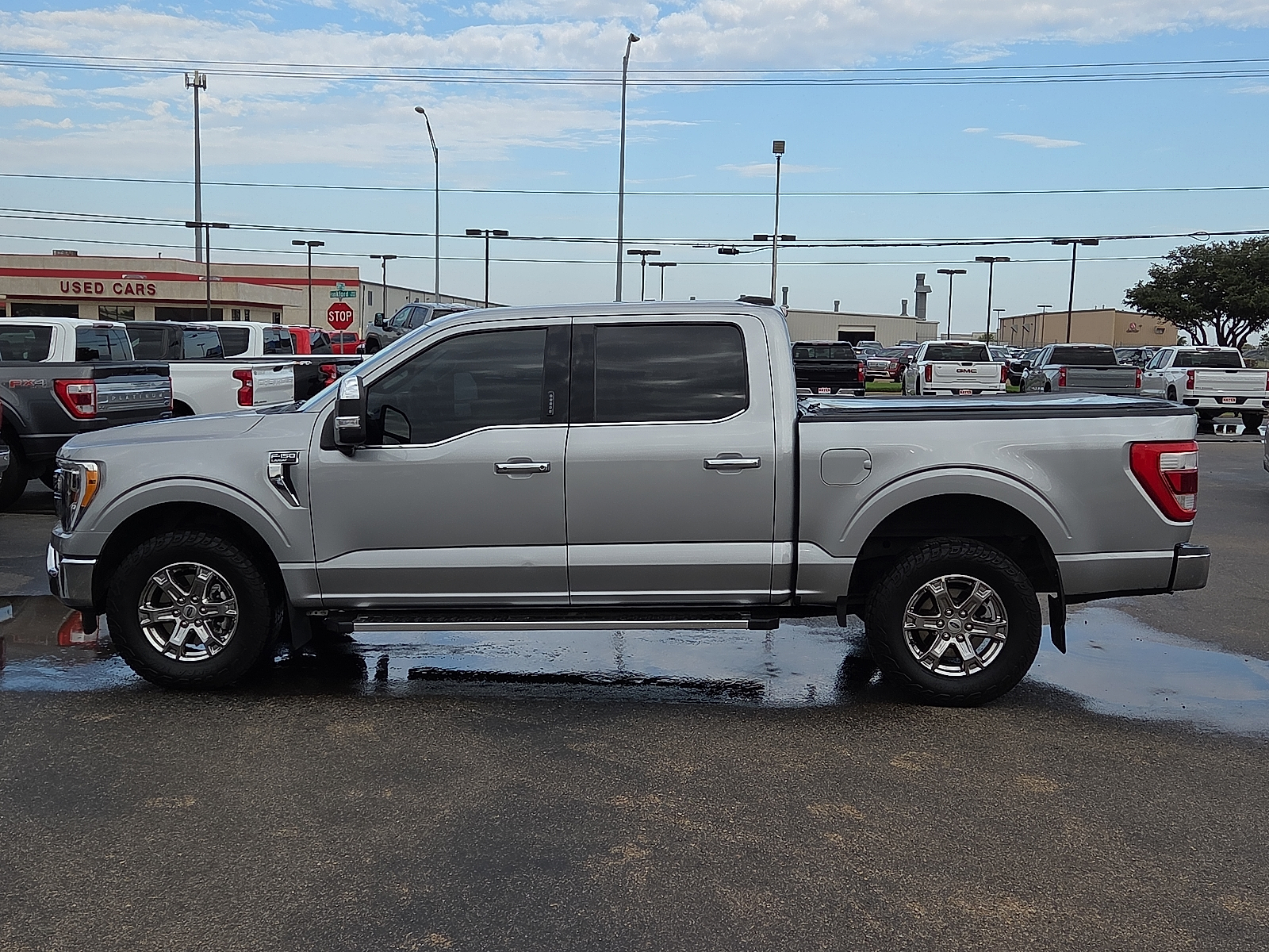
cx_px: 634
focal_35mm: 39
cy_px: 476
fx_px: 1430
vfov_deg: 36.8
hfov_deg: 47.9
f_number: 1.8
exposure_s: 1/2500
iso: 76
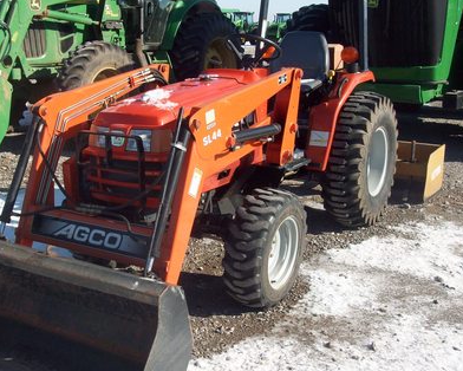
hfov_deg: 40.2
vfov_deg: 32.8
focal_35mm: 46
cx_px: 203
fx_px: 631
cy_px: 177
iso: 64
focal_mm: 5.7
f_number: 5.5
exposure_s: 1/310
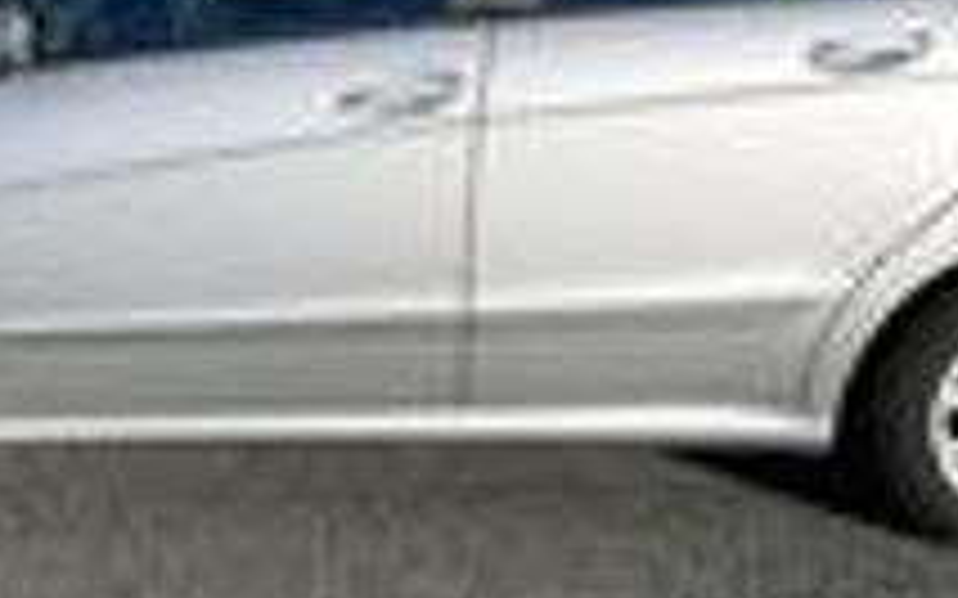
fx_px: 1618
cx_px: 346
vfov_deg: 20.9
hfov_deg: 32.8
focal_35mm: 62
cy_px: 202
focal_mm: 5.4
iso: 50
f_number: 1.8
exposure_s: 1/1862
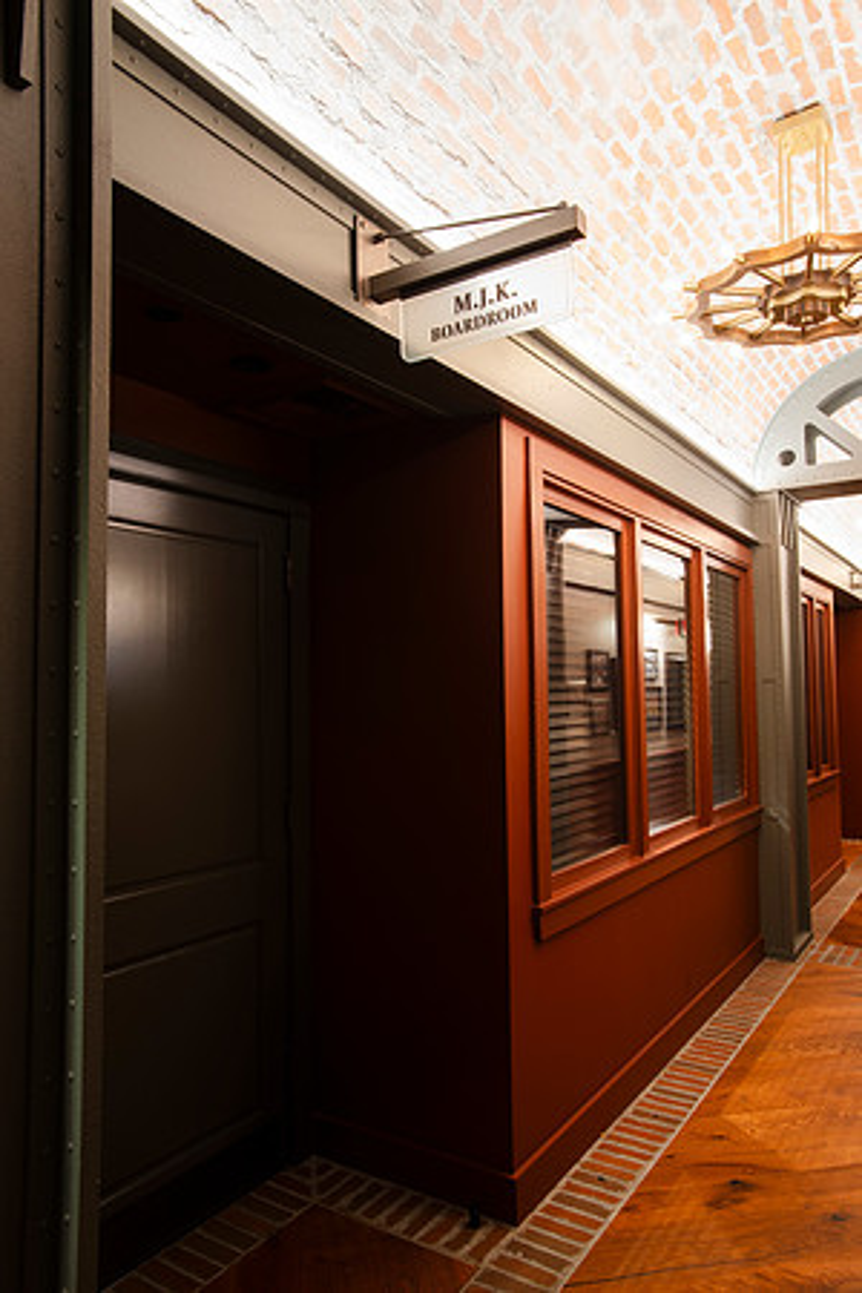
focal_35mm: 25
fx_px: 898
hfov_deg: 51.3
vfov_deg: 71.5
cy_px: 646
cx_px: 431
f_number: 20
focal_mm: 25
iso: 200
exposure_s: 15
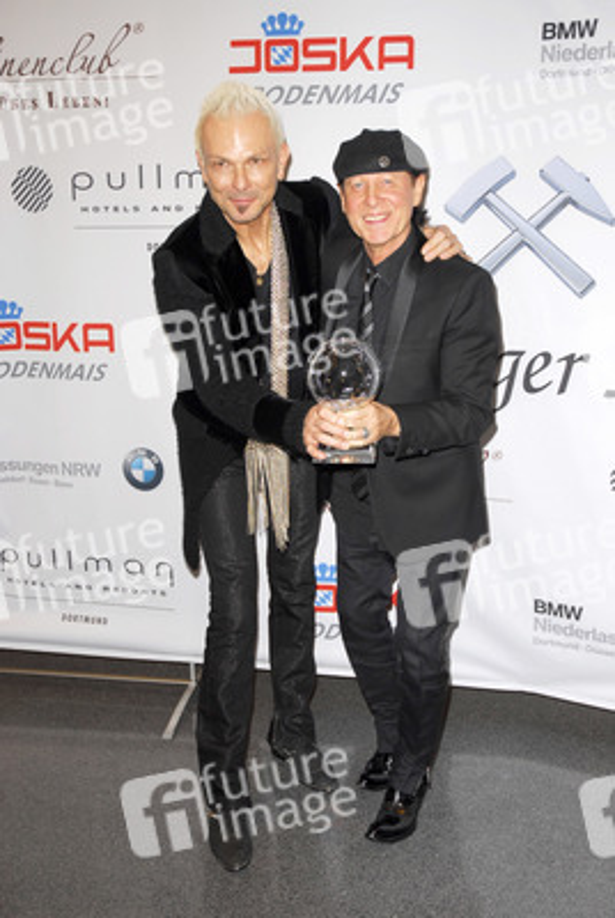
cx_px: 308
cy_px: 459
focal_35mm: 44
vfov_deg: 44.9
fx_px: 1111
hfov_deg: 30.9
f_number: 5
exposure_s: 1/60
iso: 200
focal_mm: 29
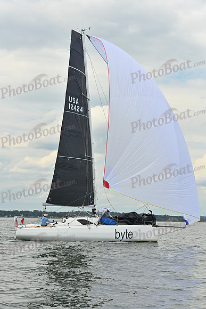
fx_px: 600
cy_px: 154
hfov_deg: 19.5
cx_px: 103
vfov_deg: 28.8
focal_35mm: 70
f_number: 6.3
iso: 320
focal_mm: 70
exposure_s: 1/1250
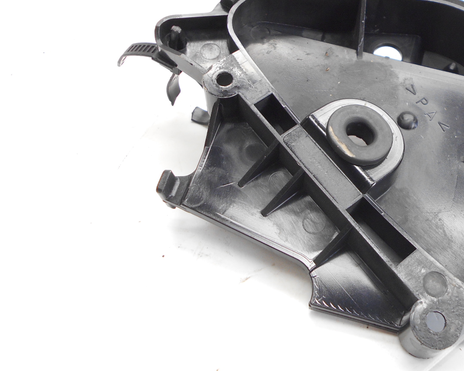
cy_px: 154
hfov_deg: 46.6
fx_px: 522
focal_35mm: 38
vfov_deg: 39.0
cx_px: 336
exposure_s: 1/30
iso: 140
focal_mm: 4.6
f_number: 3.2
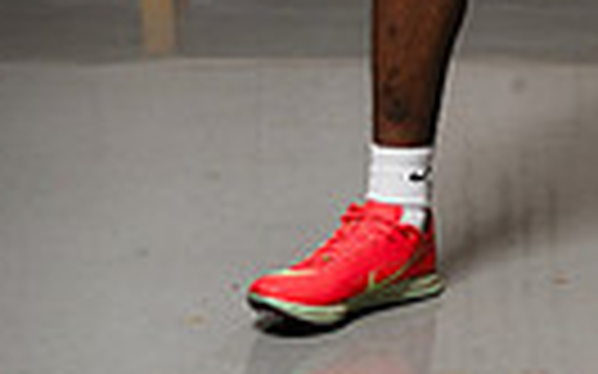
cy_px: -491
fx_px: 2688
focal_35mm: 165
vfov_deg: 7.5
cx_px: 535
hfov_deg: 12.6
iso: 125
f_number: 11
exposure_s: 1/250
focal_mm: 48
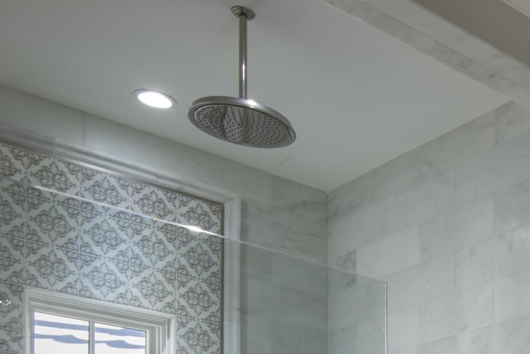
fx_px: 825
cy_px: 578
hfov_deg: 25.7
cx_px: 810
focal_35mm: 56
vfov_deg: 19.8
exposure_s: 1.3
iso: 100
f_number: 13
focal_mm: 16
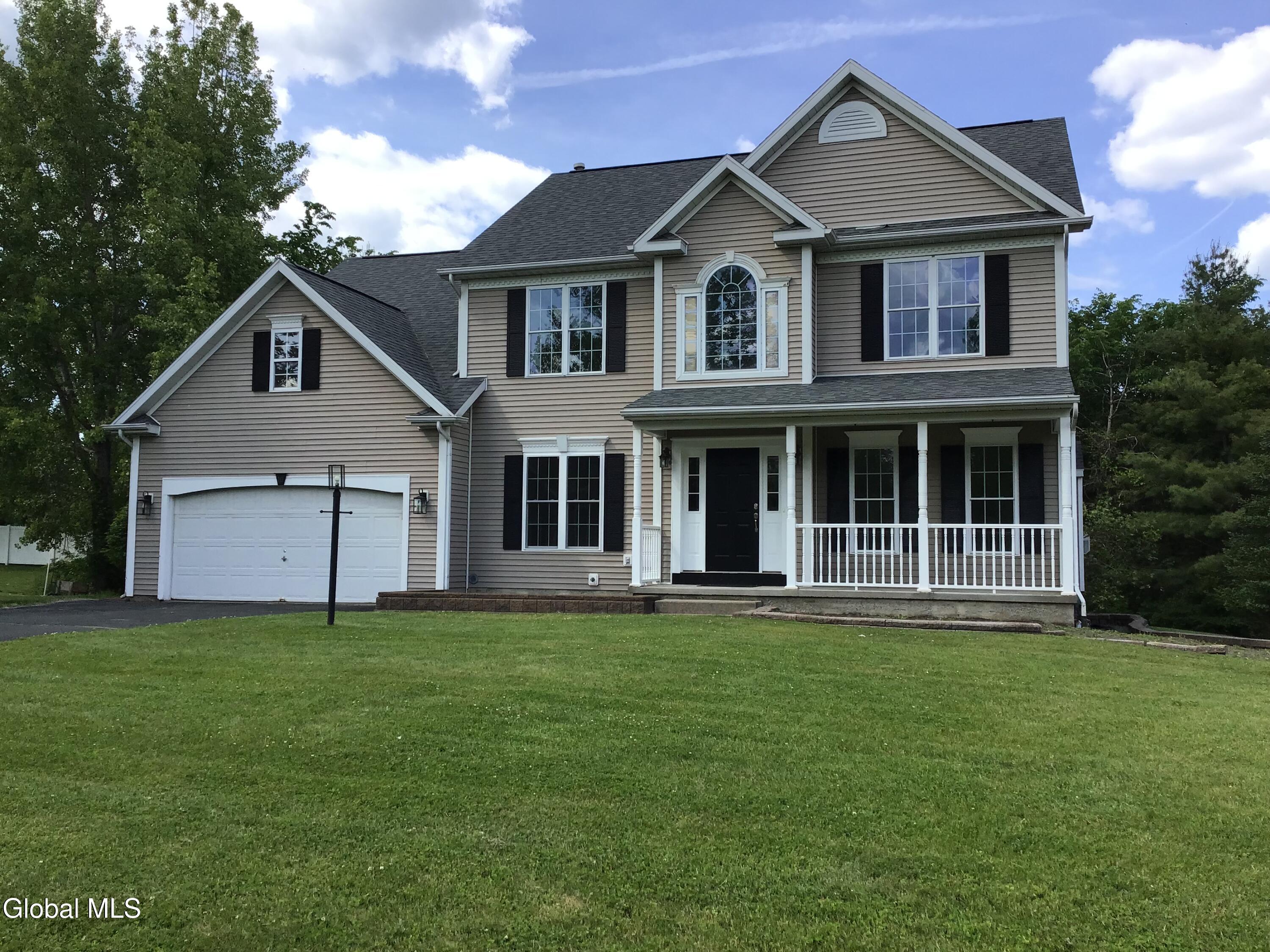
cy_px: 476
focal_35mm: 31
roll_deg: -1.4
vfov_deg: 45.4
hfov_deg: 58.4
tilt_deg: +4.5
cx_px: 635
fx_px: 1137
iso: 25
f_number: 2.4
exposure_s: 1/741
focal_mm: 3.3
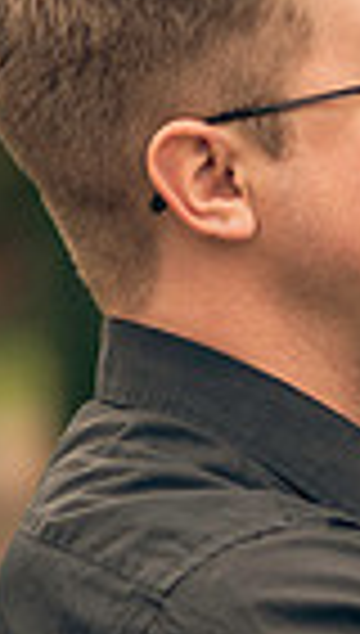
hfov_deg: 2.6
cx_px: 1209
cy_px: 611
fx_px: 7907
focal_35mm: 469
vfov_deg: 4.6
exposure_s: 1/125
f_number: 1.8
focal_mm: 85
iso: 50
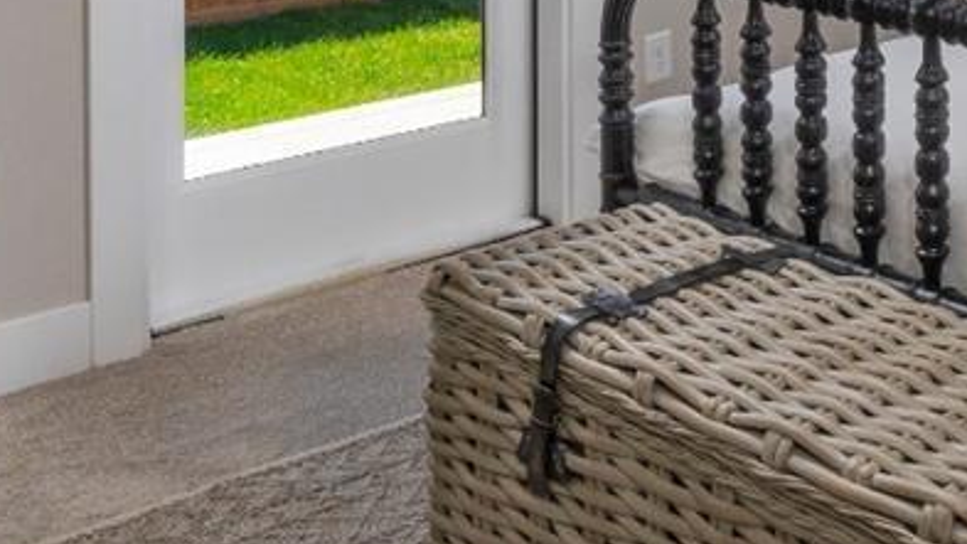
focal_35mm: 60
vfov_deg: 19.1
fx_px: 1538
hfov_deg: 30.1
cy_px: -87
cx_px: 1144
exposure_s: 1/200
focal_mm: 10
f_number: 11
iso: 400
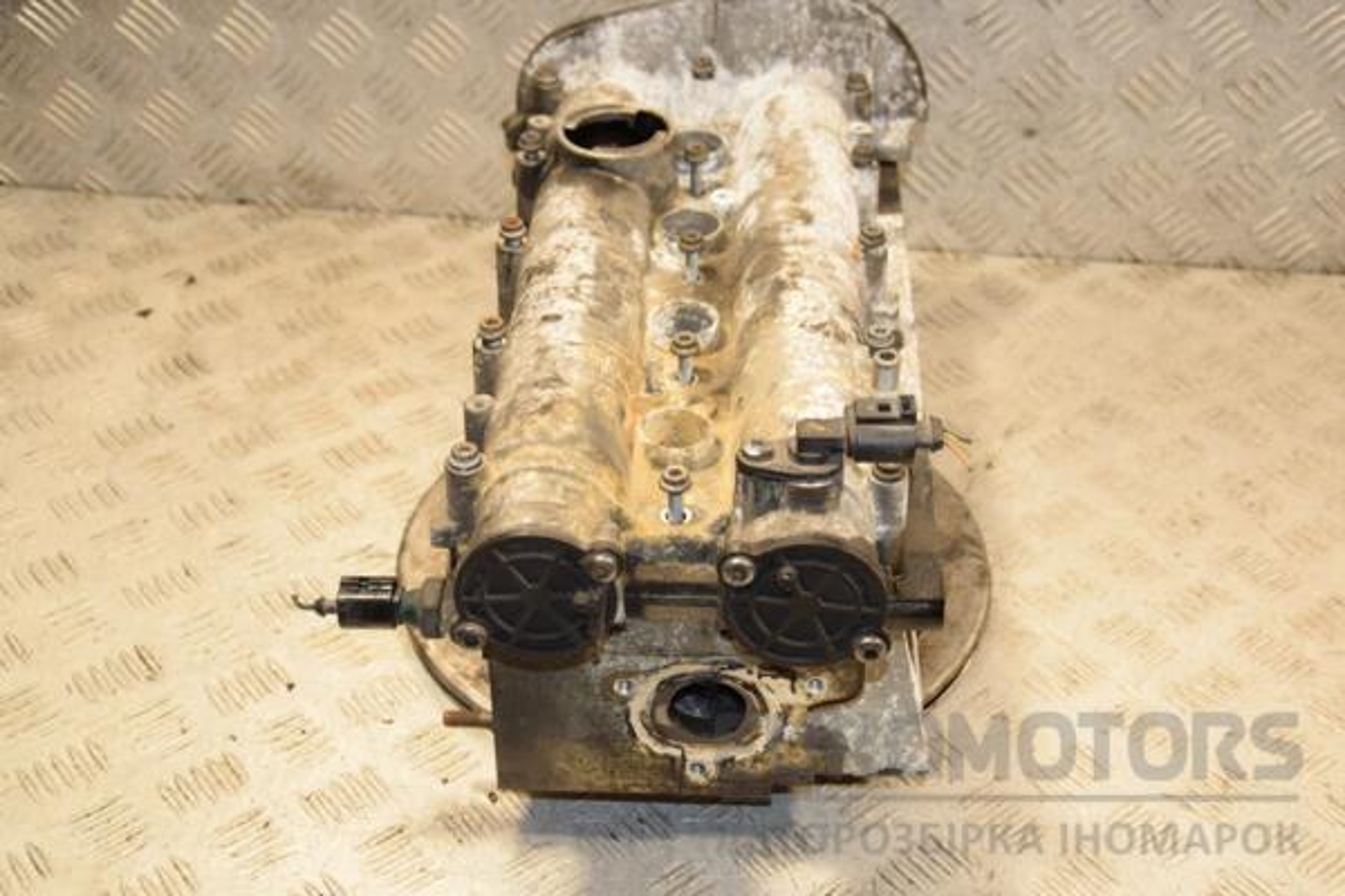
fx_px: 1961
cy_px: 448
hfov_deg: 37.9
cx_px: 672
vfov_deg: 25.8
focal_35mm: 52
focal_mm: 35
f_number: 5.6
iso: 800
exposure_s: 1/200
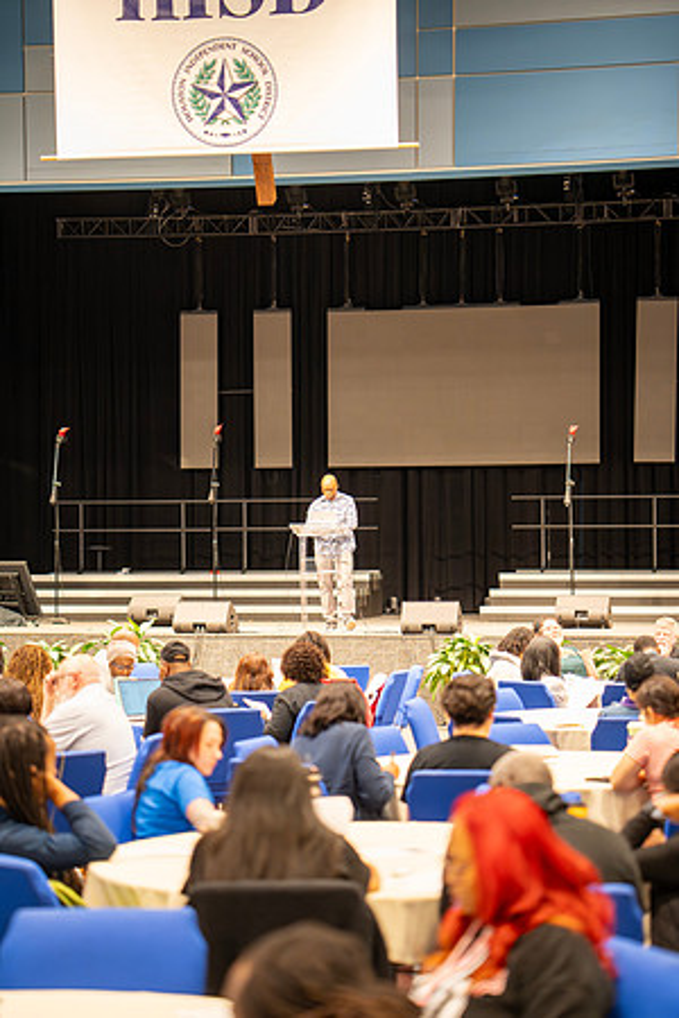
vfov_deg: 23.9
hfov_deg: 16.1
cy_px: 509
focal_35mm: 85
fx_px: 2405
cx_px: 340
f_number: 1.8
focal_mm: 85
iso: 2000
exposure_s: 1/160
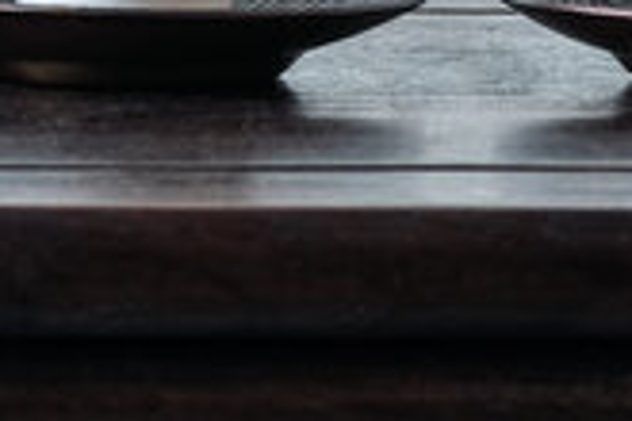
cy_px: -392
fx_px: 7654
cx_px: -157
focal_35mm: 436
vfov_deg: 3.1
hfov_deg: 4.7
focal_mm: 60
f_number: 8
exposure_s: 1/6
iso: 200
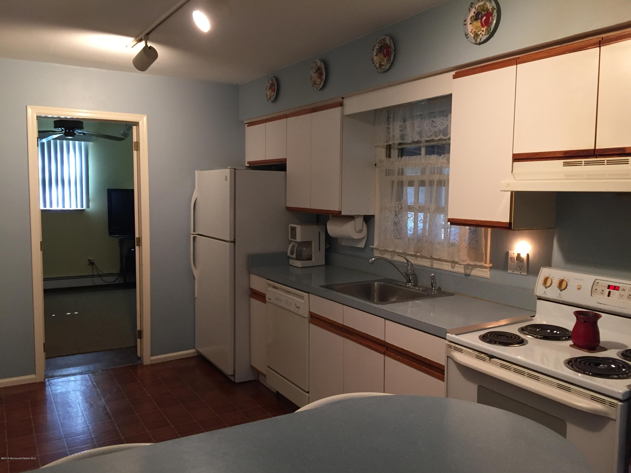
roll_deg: -0.8
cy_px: 236
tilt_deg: -4.6
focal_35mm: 29
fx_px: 529
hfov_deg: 61.7
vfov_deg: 48.2
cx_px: 316
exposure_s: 1/30
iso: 125
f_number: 2.2
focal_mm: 4.15
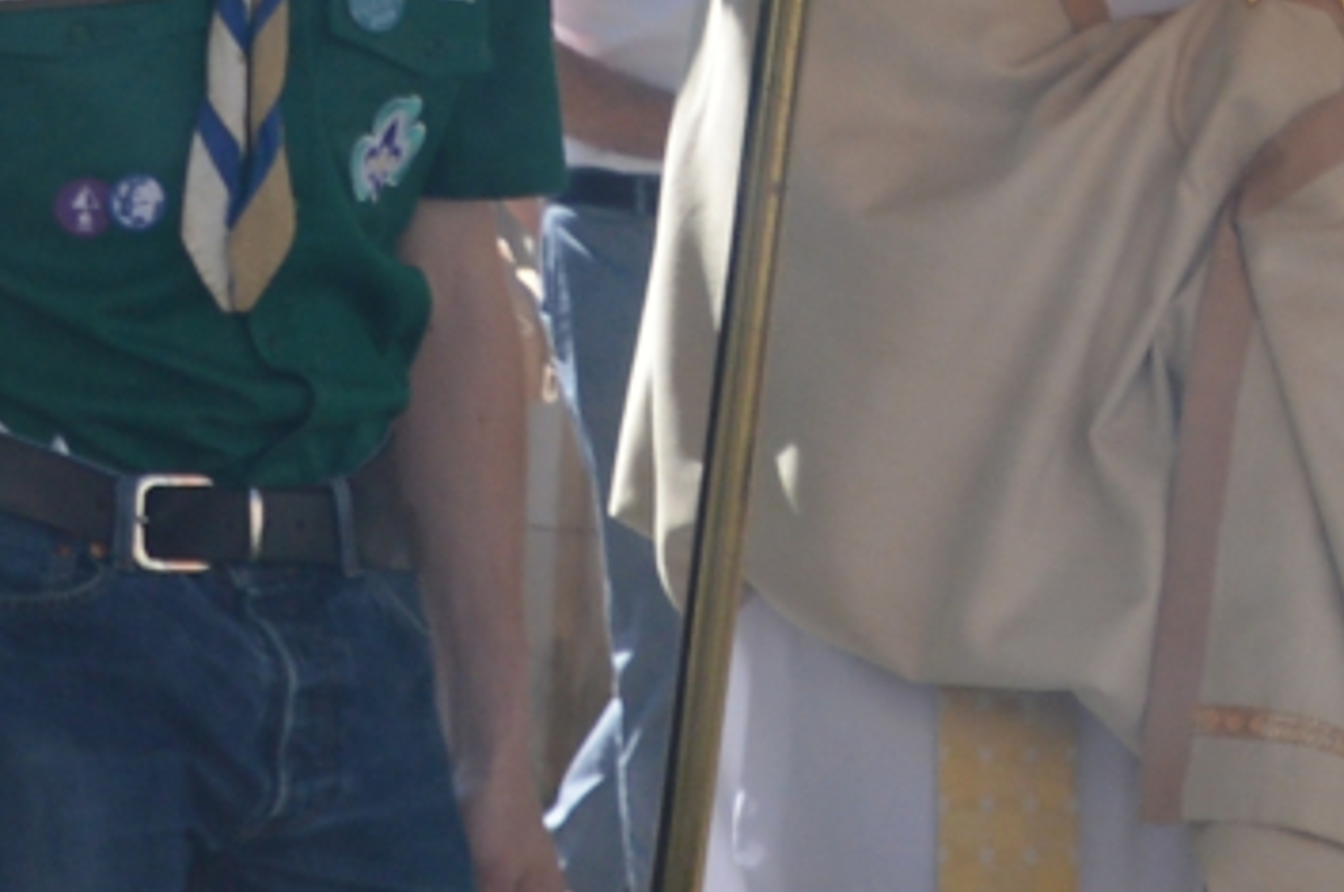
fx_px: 9880
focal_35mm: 265
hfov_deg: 7.6
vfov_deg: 5.2
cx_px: 2130
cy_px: -140
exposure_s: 1/200
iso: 100
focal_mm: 26
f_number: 7.1
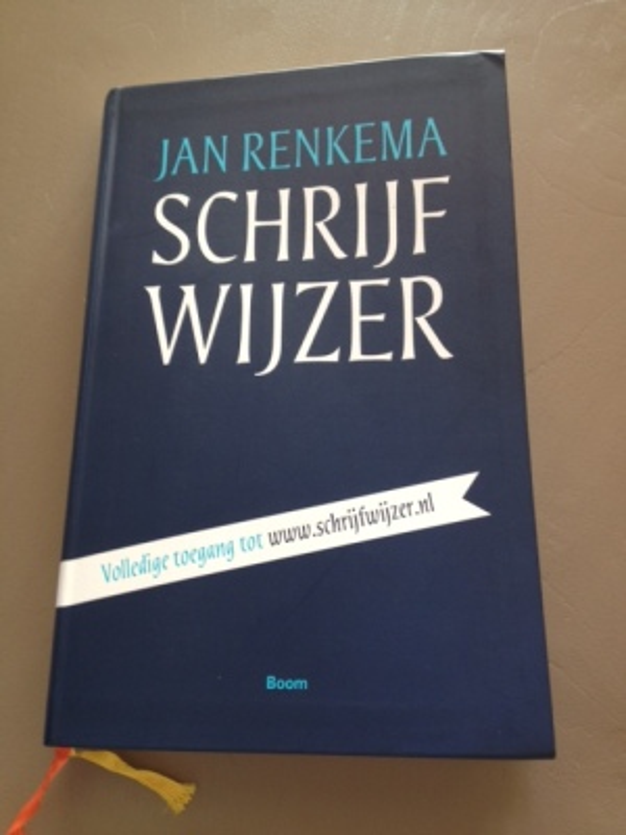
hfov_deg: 40.7
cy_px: 418
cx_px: 313
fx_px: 844
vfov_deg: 52.6
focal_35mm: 35
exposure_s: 1/24
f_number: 2.4
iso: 50
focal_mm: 4.28
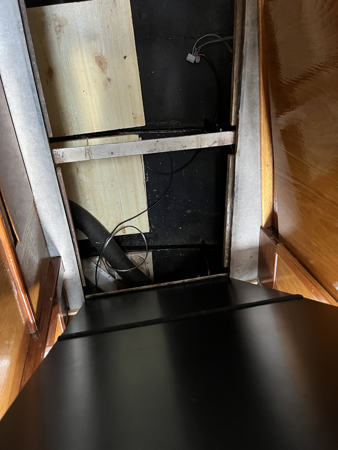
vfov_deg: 67.3
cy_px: 225
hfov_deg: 53.1
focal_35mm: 26
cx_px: 169
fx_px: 338
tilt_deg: -60.6
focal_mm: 5.1
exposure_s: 1/36
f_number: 1.6
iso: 640
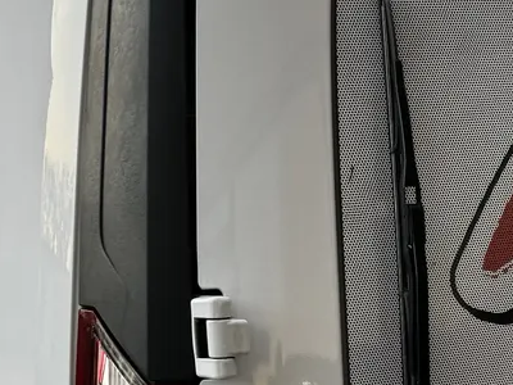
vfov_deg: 15.0
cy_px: 441
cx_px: 571
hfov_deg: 19.5
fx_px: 1423
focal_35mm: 96
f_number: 1.78
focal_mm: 6.86
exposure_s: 1/121
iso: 100
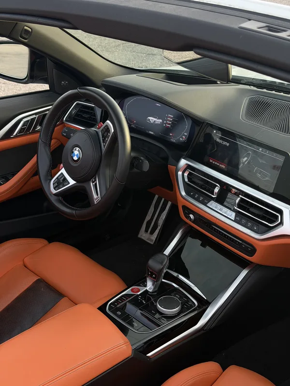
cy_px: 193
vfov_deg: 39.7
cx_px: 145
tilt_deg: -27.1
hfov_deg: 30.3
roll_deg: +0.4
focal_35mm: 48
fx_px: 536
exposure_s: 1/236
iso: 80
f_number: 1.78
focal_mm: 6.76
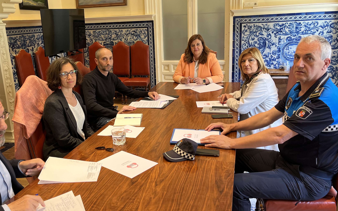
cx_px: 145
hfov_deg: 56.5
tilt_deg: -14.8
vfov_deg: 37.3
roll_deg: +3.1
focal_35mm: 34
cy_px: 99
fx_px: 313
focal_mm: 5.1
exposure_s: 1/50
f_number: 1.6
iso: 125
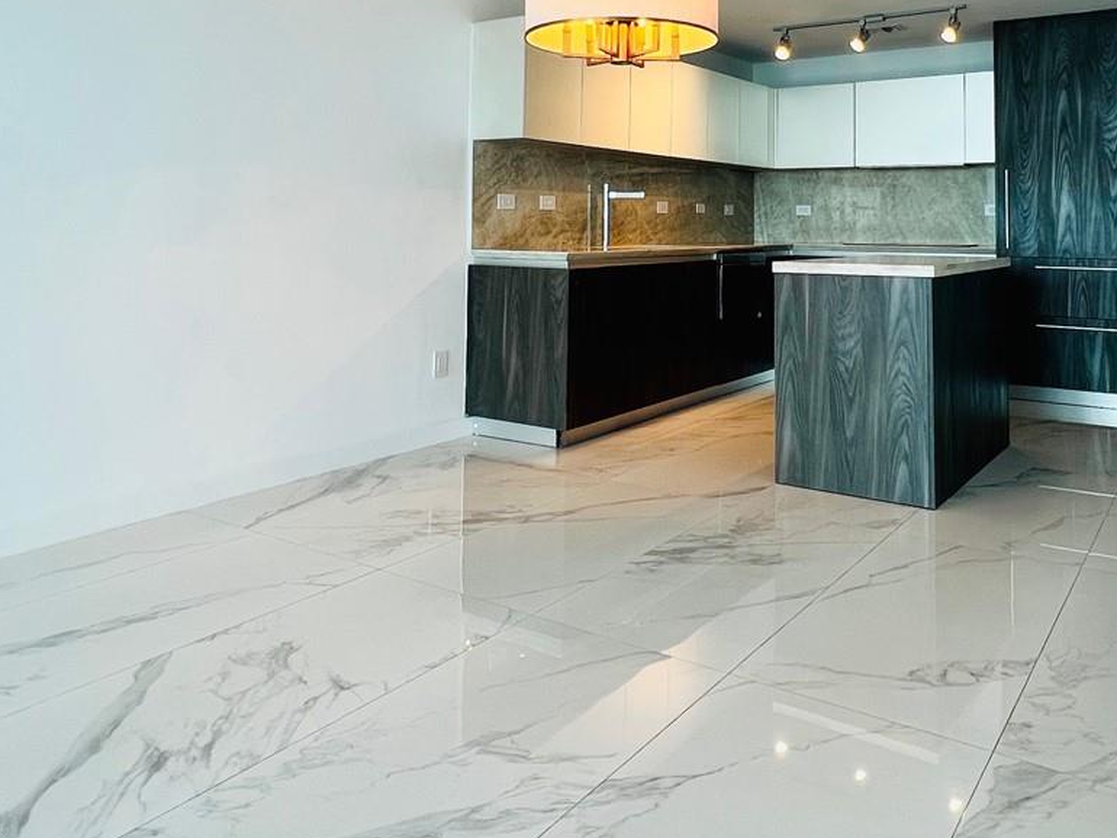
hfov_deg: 64.7
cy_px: 184
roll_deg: -0.9
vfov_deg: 48.8
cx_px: 669
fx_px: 872
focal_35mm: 27
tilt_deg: +2.6
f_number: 1.8
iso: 64
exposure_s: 1/120
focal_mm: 1.57
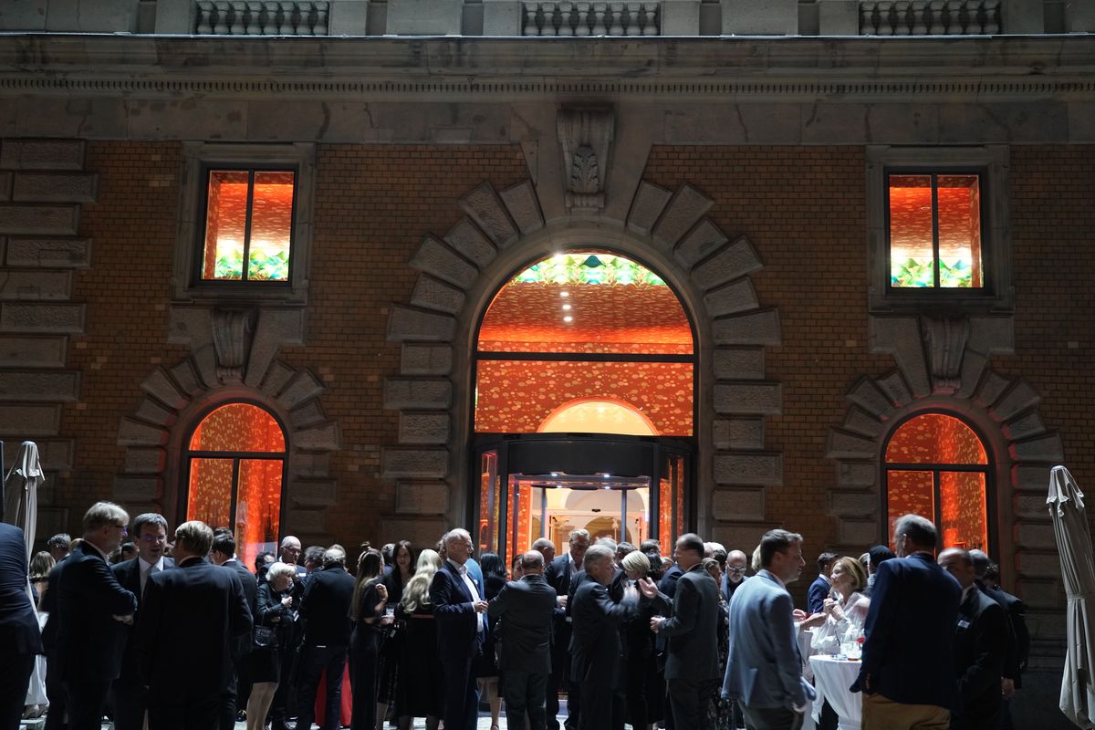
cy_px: 365
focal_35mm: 41
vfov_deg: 32.6
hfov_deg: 47.4
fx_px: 1247
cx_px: 548
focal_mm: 41
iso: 2500
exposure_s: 1/8
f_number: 4
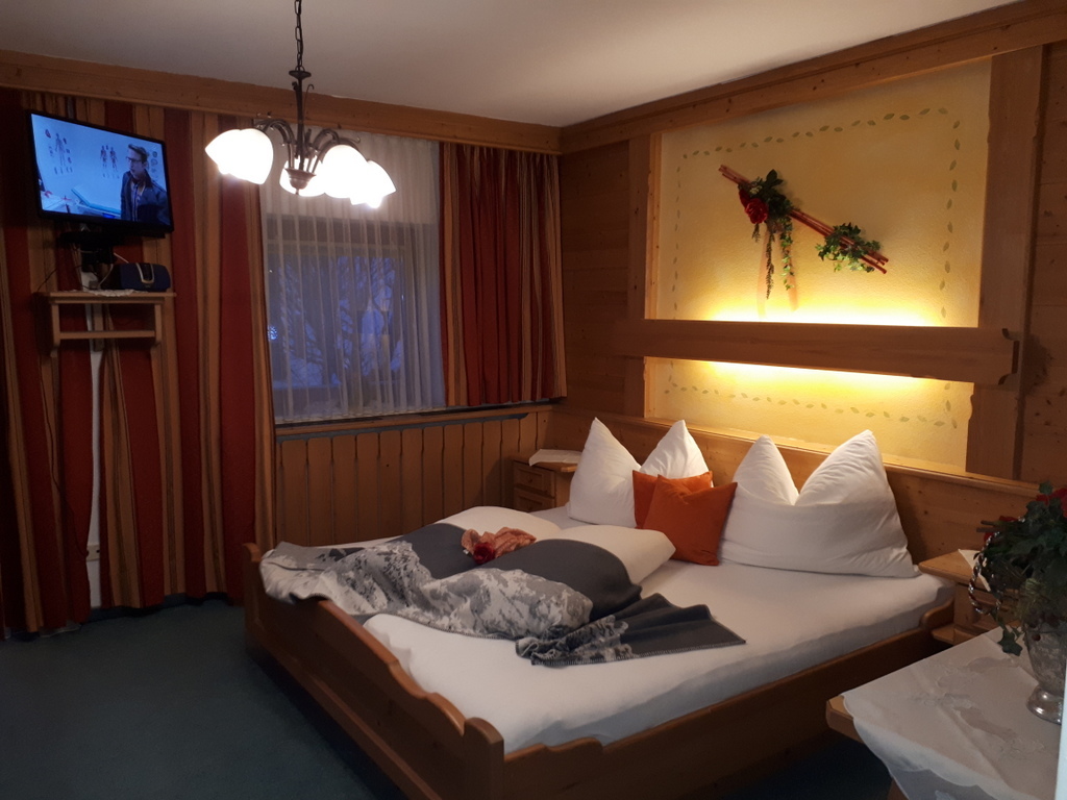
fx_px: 832
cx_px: 534
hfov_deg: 65.3
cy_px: 400
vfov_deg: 51.4
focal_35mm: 27
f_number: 1.9
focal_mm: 3.6
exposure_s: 1/33
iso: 160
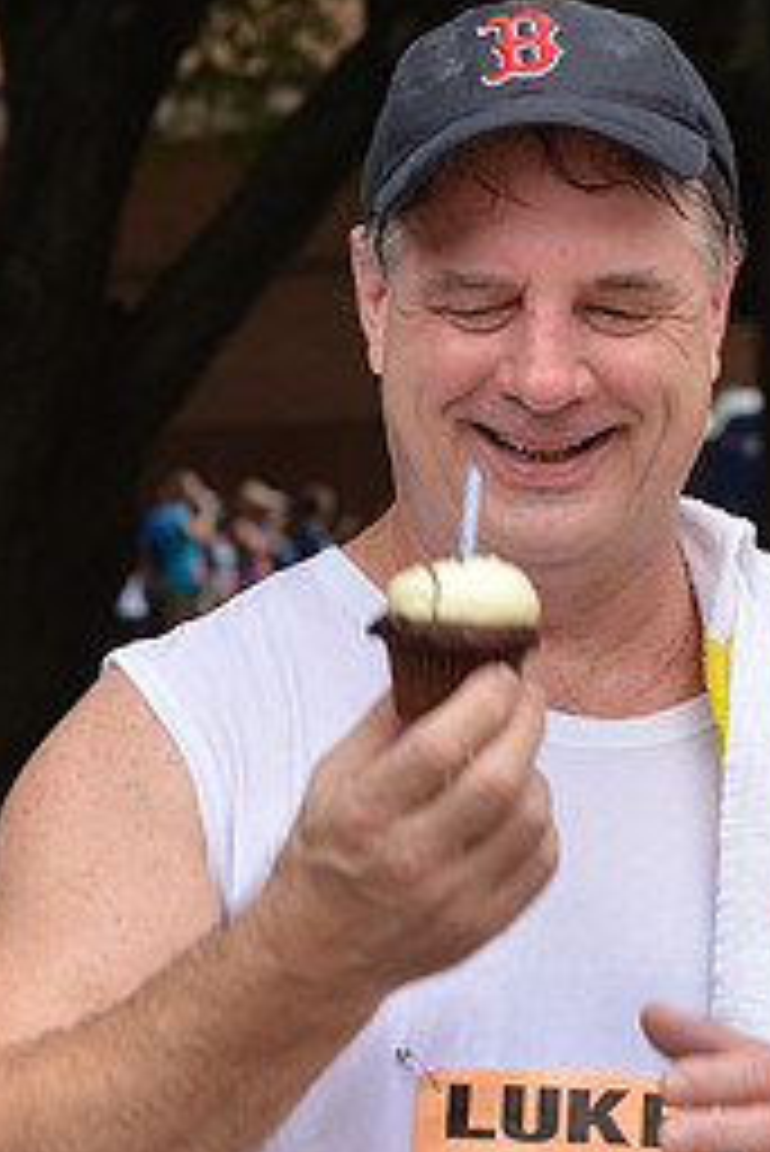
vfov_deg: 18.7
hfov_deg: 12.6
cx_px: 504
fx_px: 3492
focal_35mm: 109
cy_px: 526
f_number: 5.6
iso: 450
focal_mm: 62
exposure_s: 1/160
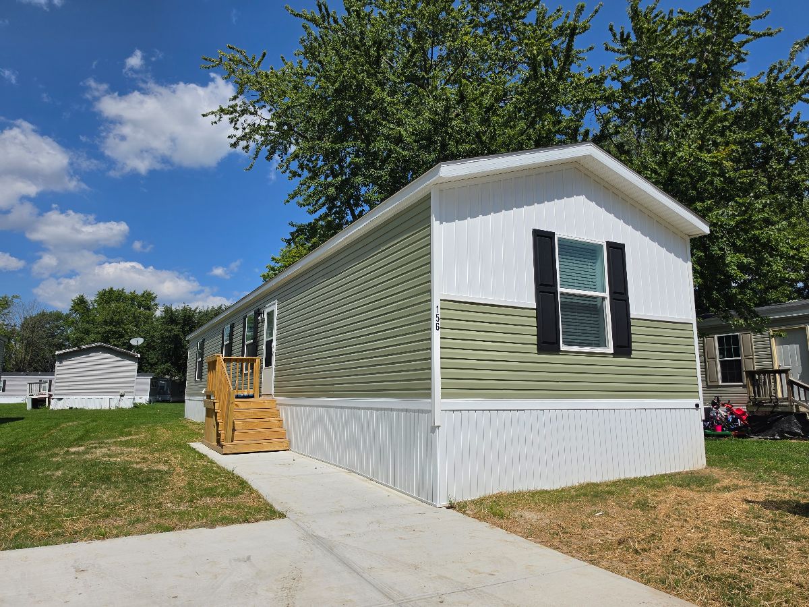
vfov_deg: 58.9
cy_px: 304
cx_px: 404
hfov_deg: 73.9
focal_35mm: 23
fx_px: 538
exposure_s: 1/7939
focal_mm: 6.5
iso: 40
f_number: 1.4
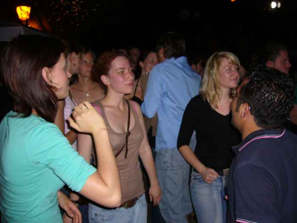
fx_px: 300
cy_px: 112
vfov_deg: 40.7
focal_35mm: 35
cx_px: 148
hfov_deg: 52.6
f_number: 2.8
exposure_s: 1/60
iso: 100
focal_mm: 5.8
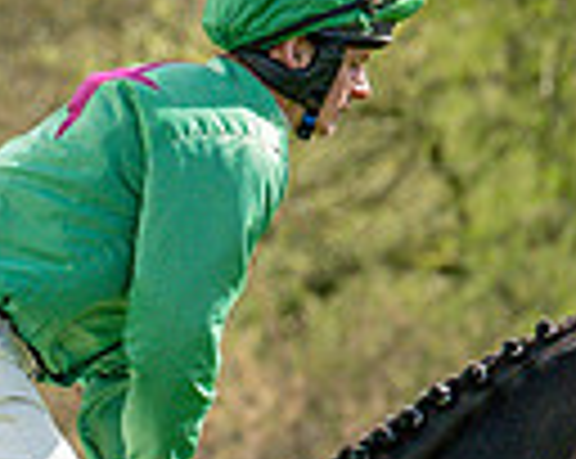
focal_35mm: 772
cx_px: 180
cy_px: 634
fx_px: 13141
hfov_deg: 2.5
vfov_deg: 2.0
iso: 200
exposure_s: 1/2500
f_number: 4
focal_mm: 104
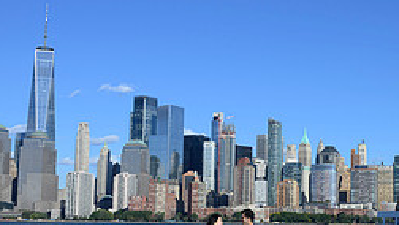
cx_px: 277
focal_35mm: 70
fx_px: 741
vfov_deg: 17.2
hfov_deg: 29.8
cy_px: 139
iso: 64
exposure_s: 1/500
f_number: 5.6
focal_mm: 29
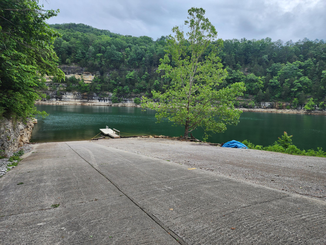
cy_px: 122
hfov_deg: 73.9
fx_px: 217
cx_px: 163
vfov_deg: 58.9
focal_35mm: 23
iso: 12
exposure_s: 1/661
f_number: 1.8
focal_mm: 6.4
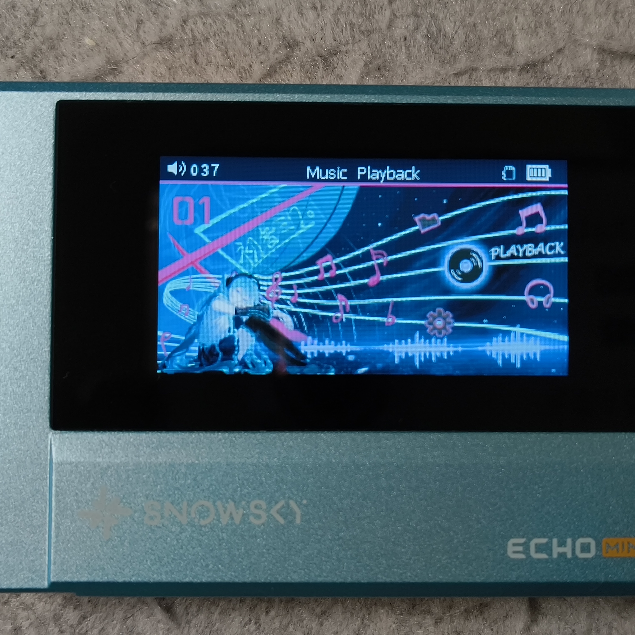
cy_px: 317
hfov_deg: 29.0
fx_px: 1224
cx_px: 364
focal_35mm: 59
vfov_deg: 29.1
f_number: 1.87
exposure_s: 1/100
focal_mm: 5.56
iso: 388
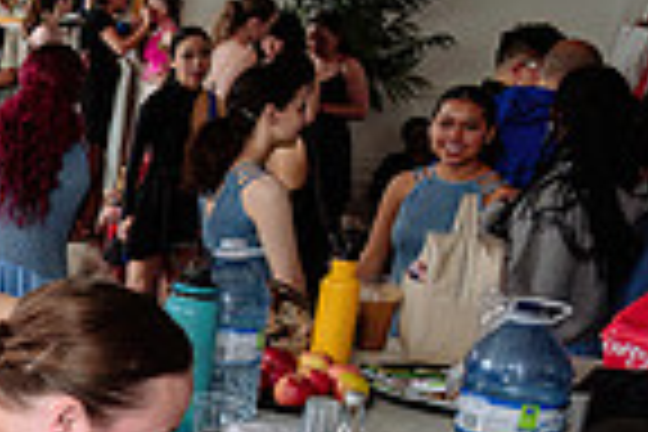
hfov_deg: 17.4
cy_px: 376
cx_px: -490
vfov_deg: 14.0
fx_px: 1746
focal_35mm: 97
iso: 800
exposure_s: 1/125
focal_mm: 24
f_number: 4.5
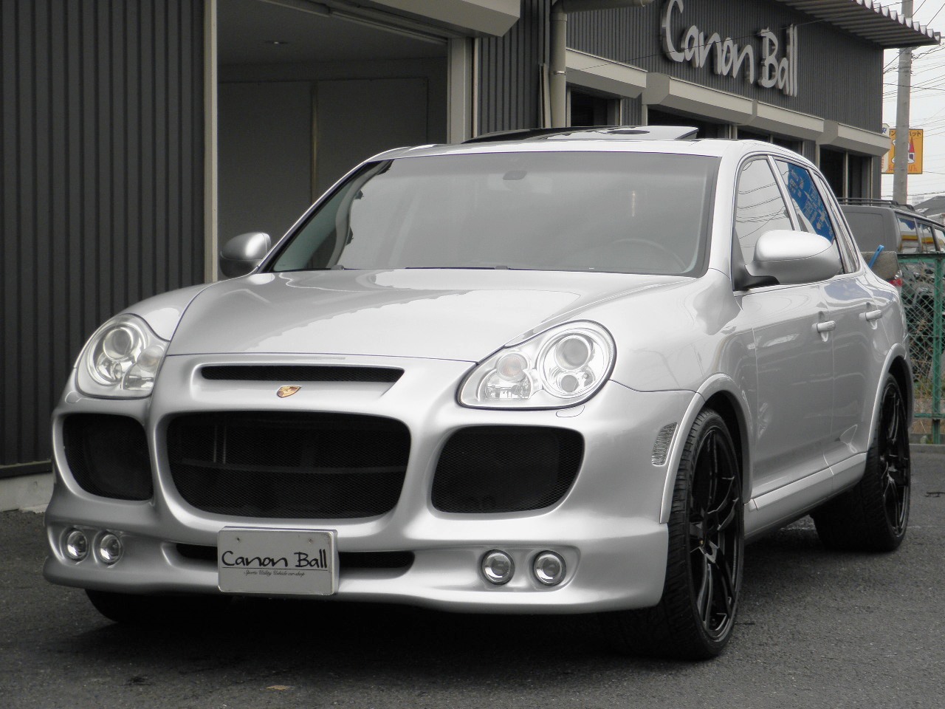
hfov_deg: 24.4
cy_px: 354
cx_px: 472
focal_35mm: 80
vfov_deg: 18.4
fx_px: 2184
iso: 100
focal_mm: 14.3
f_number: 4.4
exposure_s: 1/125
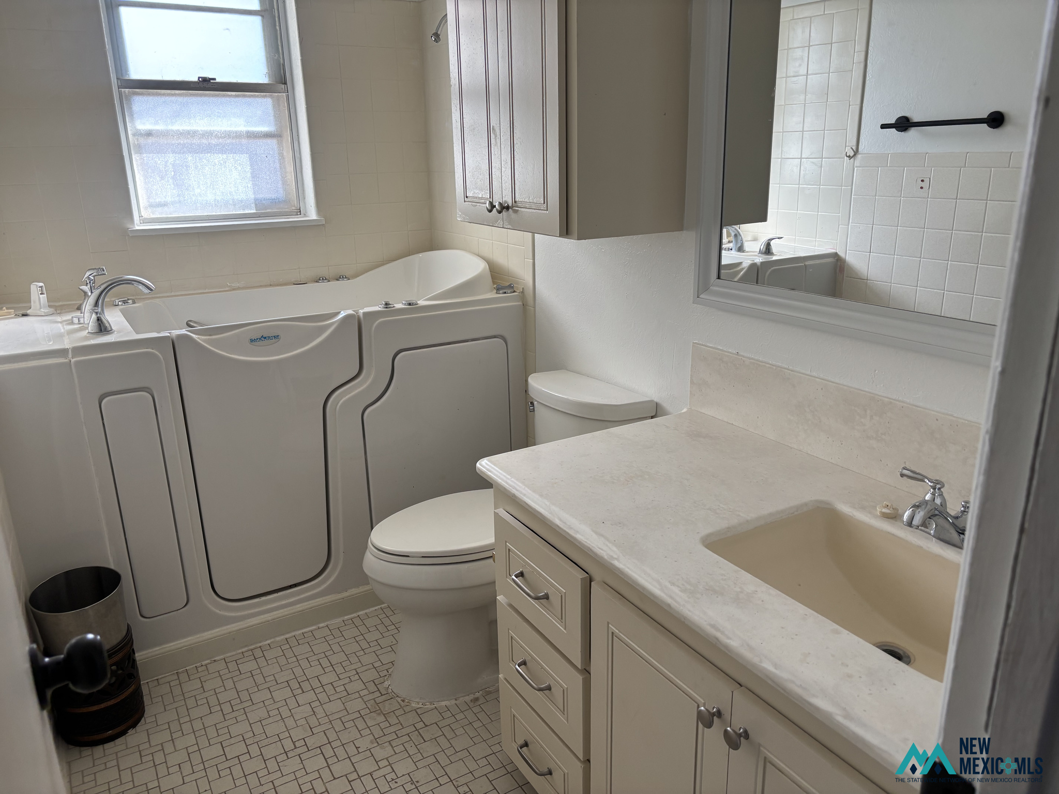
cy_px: 397
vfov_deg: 53.1
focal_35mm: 26
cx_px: 530
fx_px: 795
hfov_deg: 67.3
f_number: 1.6
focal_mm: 5.96
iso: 100
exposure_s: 1/120
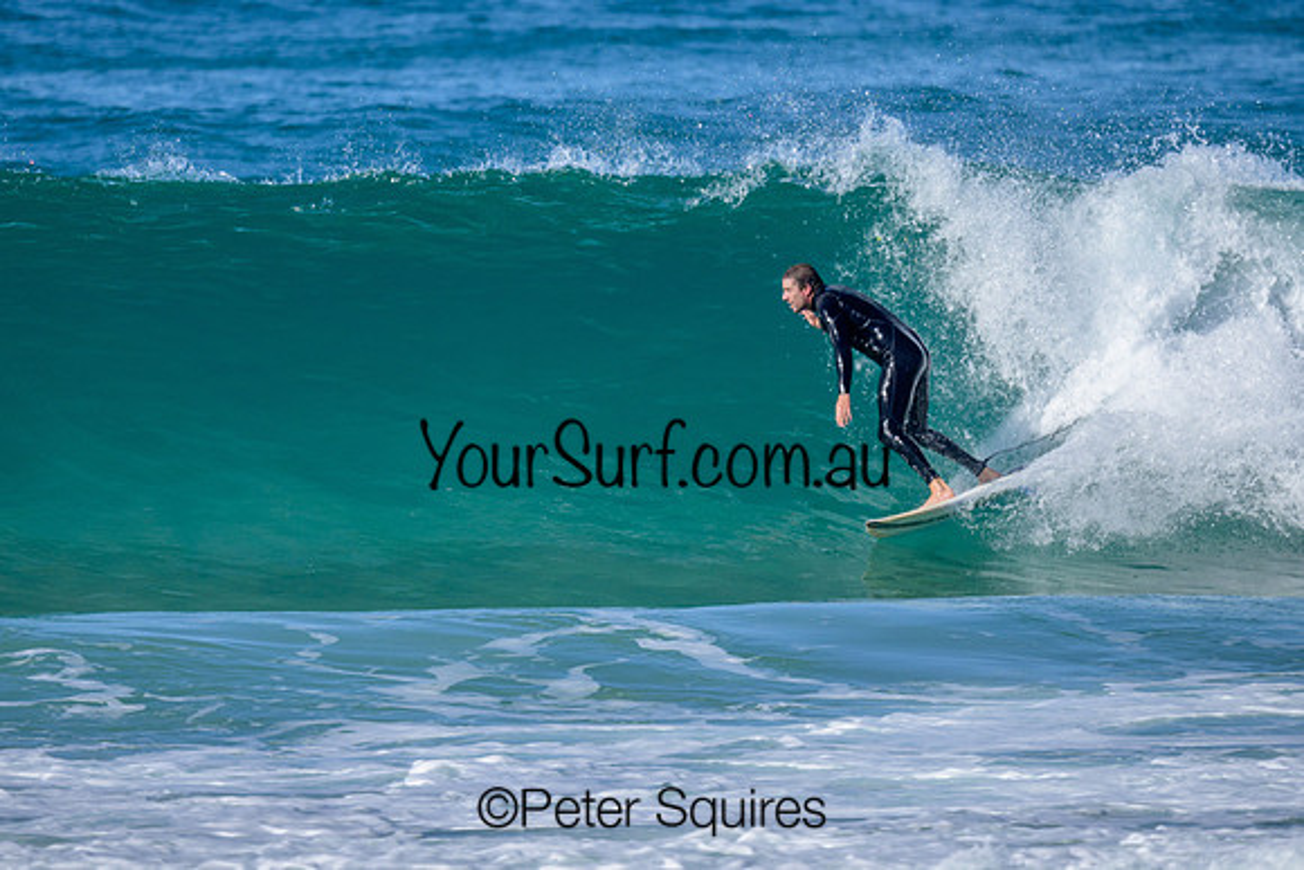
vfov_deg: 1.3
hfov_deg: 1.9
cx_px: 575
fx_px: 39816
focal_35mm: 1099
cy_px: 391
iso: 360
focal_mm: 800
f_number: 6.3
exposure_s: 1/2000
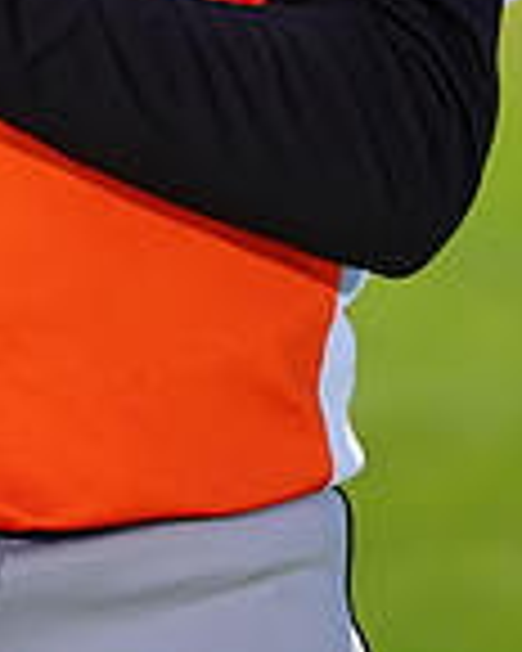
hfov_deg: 1.6
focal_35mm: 985
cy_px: -639
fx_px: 19022
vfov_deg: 2.0
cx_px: 2
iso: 100
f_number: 8
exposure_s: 1/250
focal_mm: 262
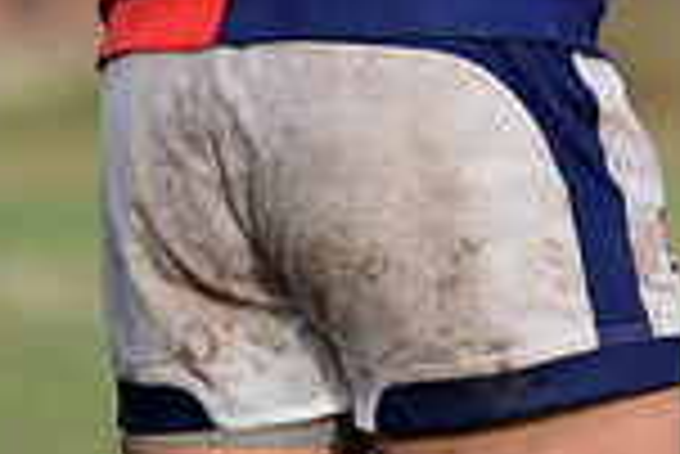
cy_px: -402
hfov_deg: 2.0
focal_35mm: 1035
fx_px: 19568
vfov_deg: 1.3
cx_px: 968
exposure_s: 1/800
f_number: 4
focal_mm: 270
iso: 640
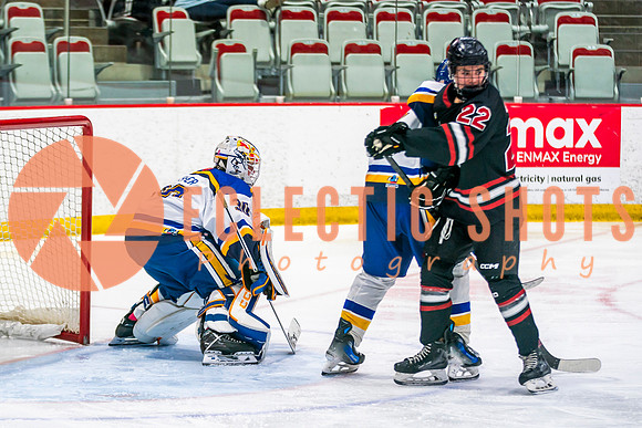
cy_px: 252
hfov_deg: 11.0
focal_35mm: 187
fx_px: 3330
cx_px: 231
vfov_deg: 7.4
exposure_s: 1/640
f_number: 2.8
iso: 500
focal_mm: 120
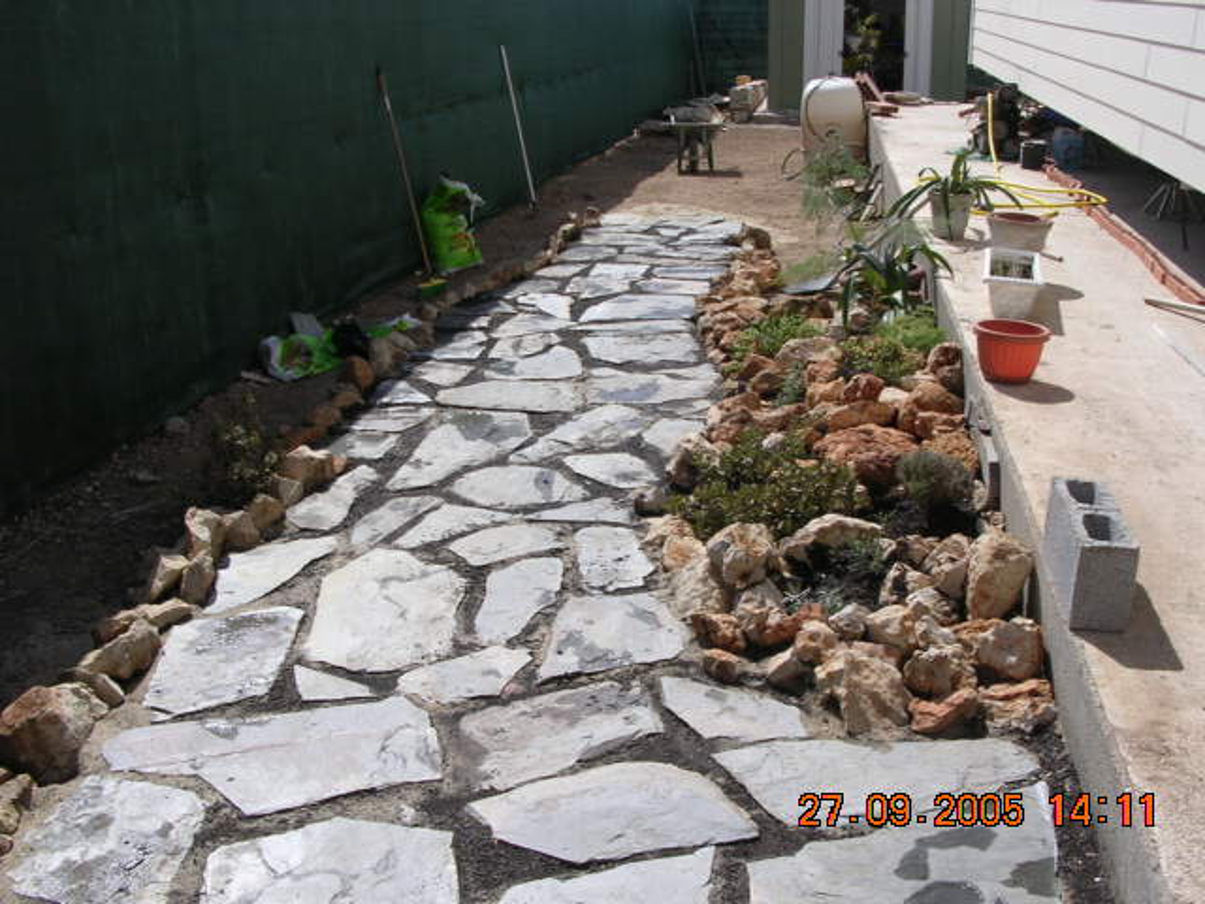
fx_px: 1323
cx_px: 602
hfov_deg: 49.0
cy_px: 452
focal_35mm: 38
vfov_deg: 37.7
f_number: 5.6
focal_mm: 5.8
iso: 100
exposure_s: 1/428
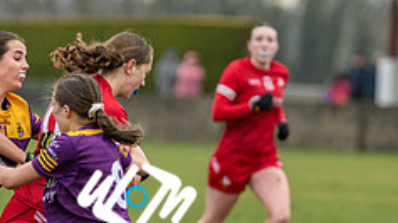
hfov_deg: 4.0
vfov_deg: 2.2
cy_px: 234
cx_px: 136
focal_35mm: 539
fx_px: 5685
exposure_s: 1/640
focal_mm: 210
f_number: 2.8
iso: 720
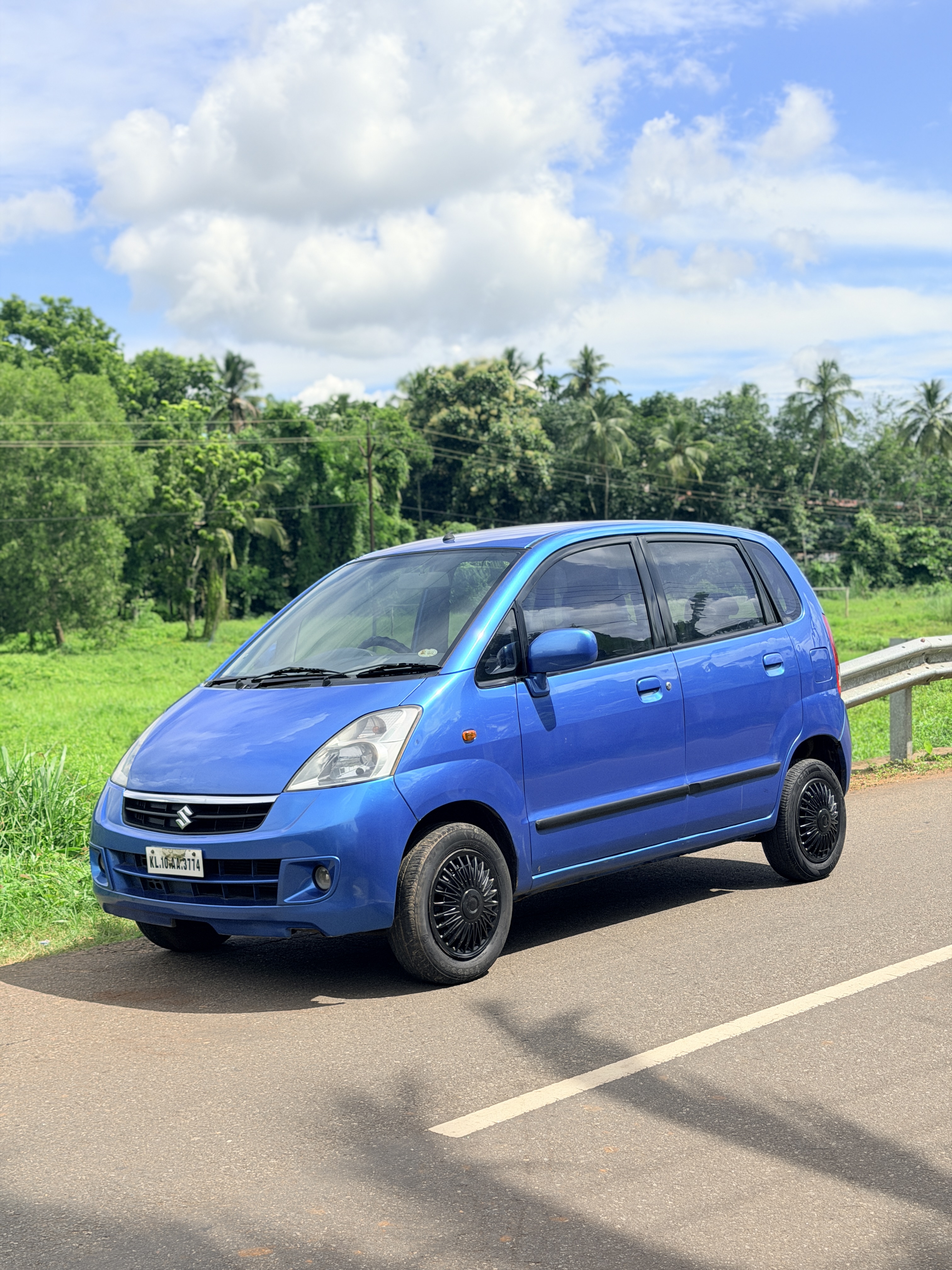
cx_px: 476
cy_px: 635
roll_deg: +1.7
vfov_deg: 39.7
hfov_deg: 30.3
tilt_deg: -0.3
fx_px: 1760
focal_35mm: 48
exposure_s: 1/6536
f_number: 1.78
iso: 64
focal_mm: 6.76
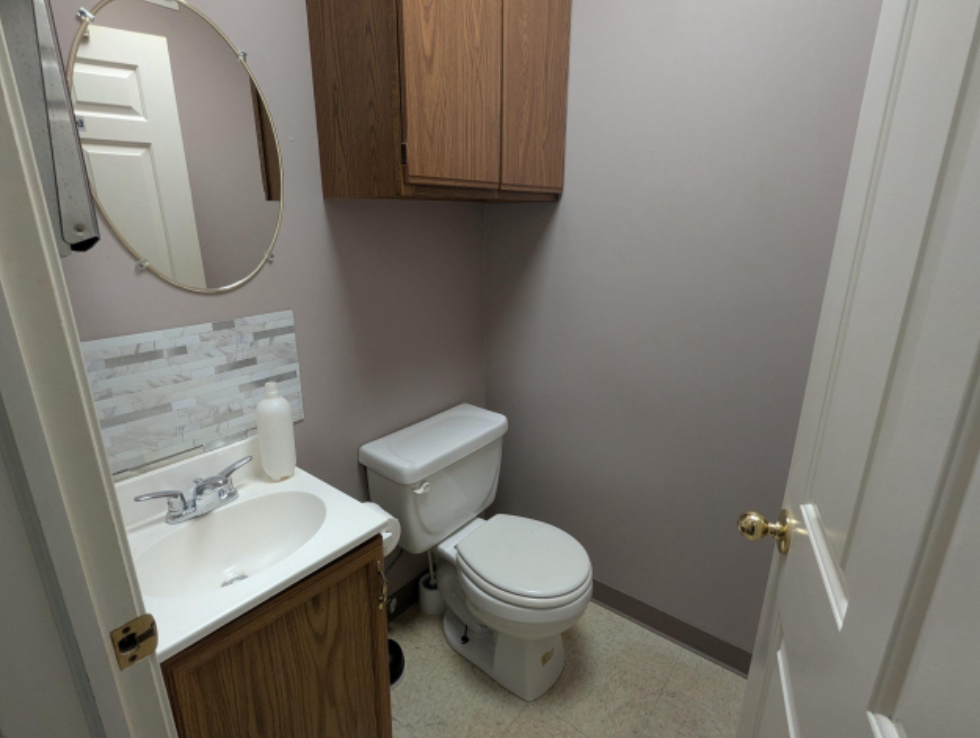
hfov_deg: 90.9
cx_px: 483
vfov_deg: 74.9
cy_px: 370
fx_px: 482
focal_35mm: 17
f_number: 2.2
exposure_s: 1/26
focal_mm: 2.35
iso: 97
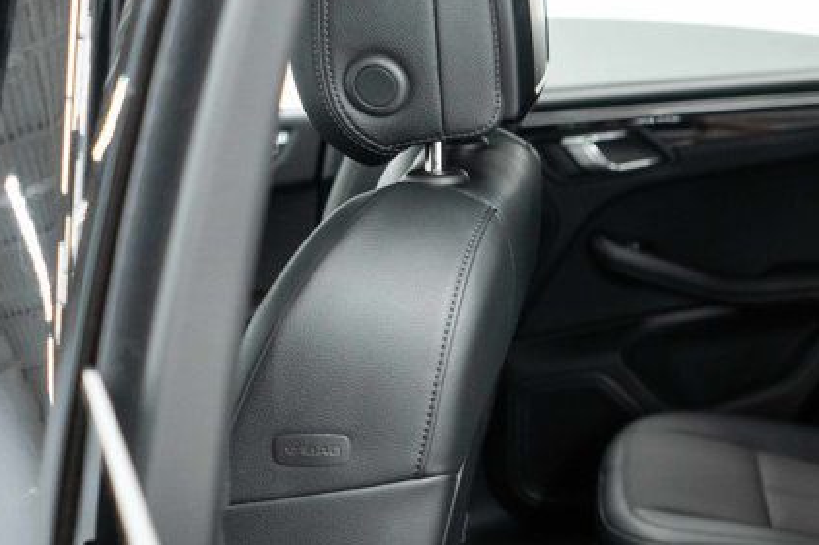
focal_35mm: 68
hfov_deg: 26.7
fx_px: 1546
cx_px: 953
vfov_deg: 19.7
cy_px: 466
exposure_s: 1/50
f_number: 3.2
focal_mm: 28
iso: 2000
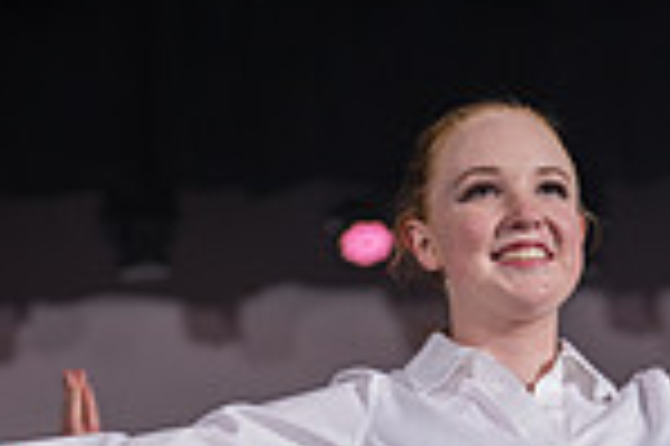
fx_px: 3941
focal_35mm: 212
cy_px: 915
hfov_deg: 9.7
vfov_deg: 6.3
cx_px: 522
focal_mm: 70
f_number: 2.8
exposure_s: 1/500
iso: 400
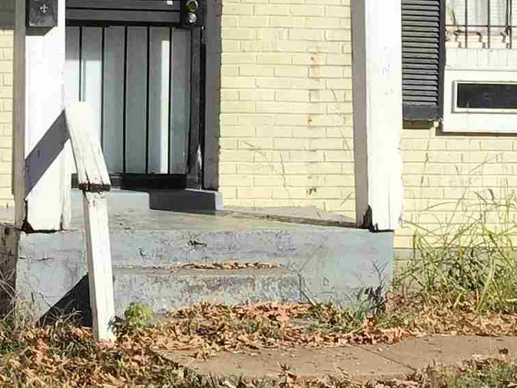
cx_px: 59
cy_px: 25
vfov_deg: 11.6
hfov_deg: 15.4
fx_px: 1896
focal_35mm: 127
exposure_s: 1/2146
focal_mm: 3.3
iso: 25
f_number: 2.4
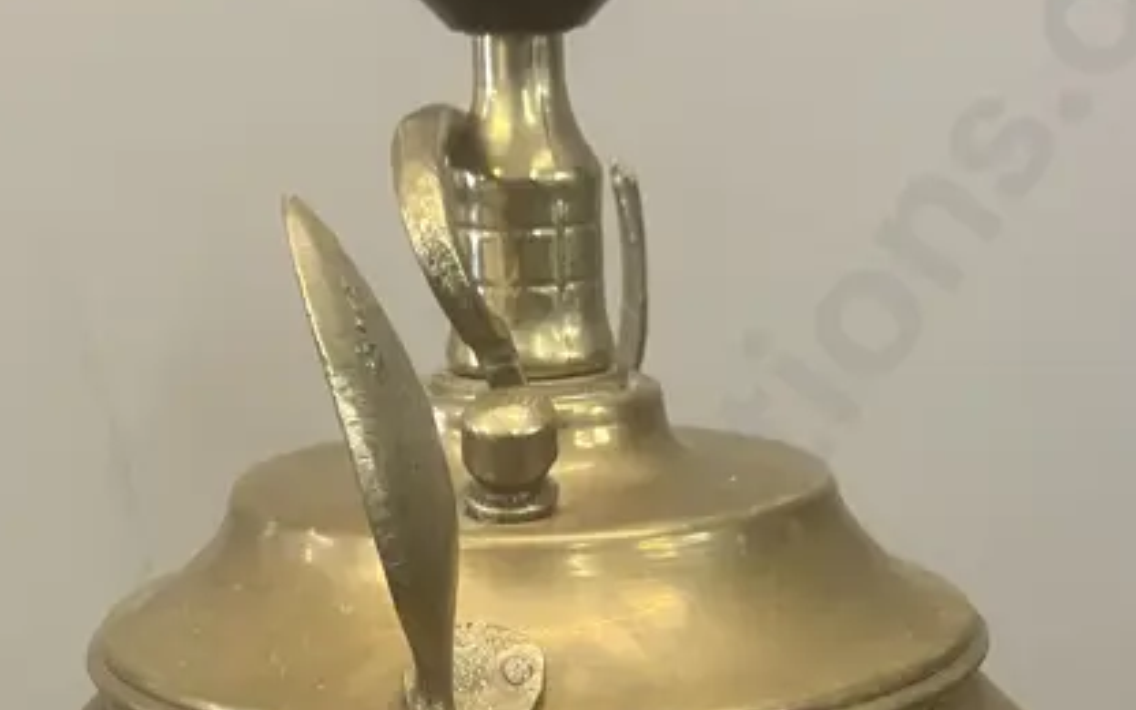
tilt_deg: -17.1
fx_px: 2260
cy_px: 800
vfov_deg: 17.2
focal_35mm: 73
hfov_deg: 28.2
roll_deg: +1.8
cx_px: 508
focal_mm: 3.99
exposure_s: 1/50
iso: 320
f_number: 1.8
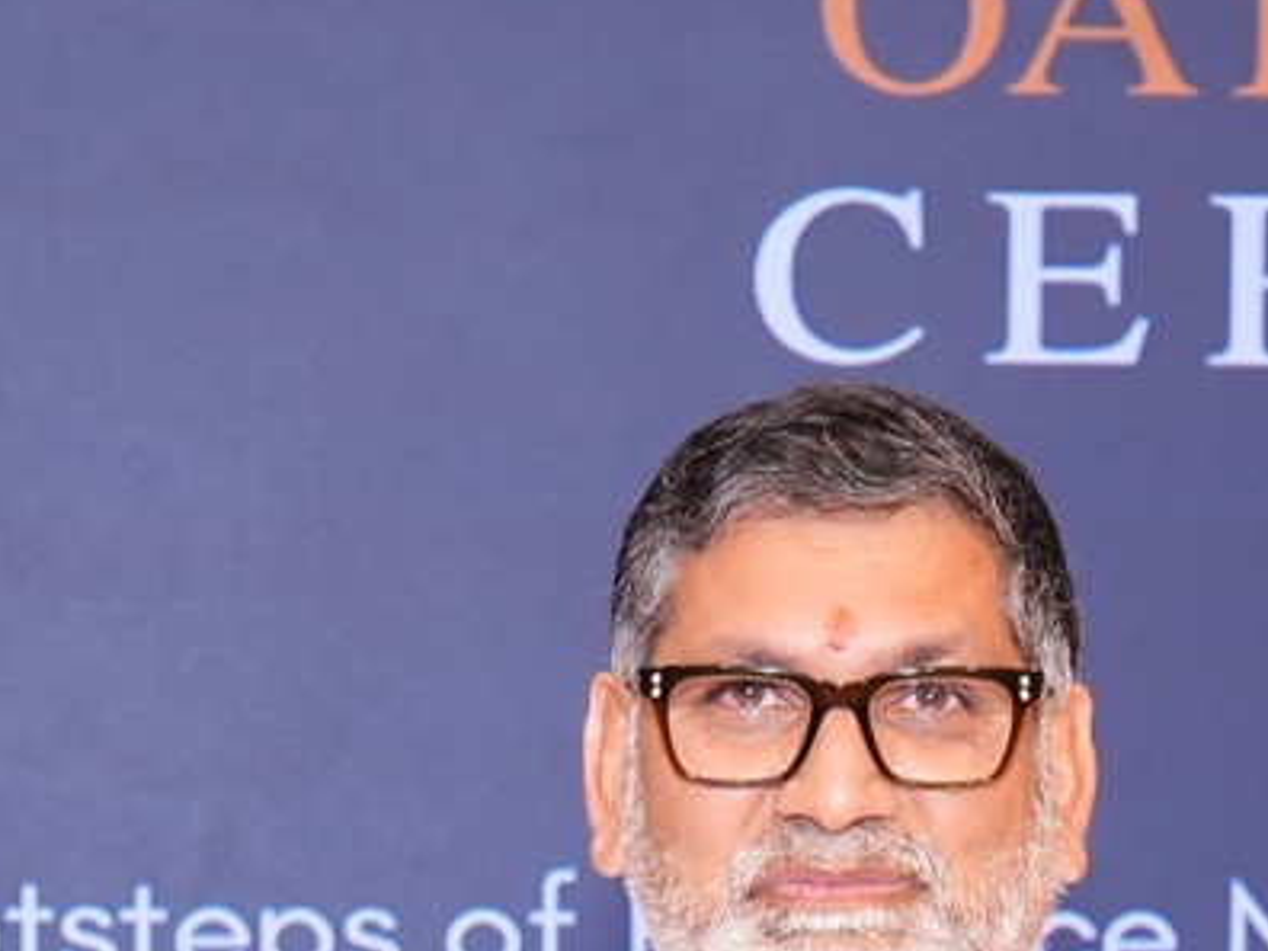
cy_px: 1687
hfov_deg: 12.1
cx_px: 455
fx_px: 5971
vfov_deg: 8.7
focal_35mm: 163
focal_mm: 42
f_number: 6.3
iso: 1250
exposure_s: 1/125
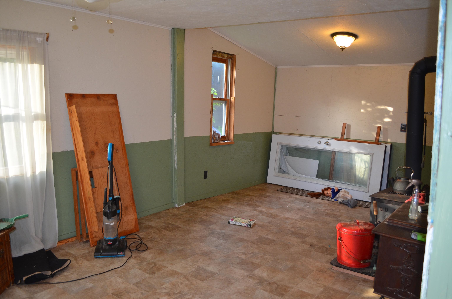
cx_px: 226
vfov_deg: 43.4
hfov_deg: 62.0
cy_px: 150
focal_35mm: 30
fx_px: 376
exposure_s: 1/60
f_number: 3.8
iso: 450
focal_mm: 20
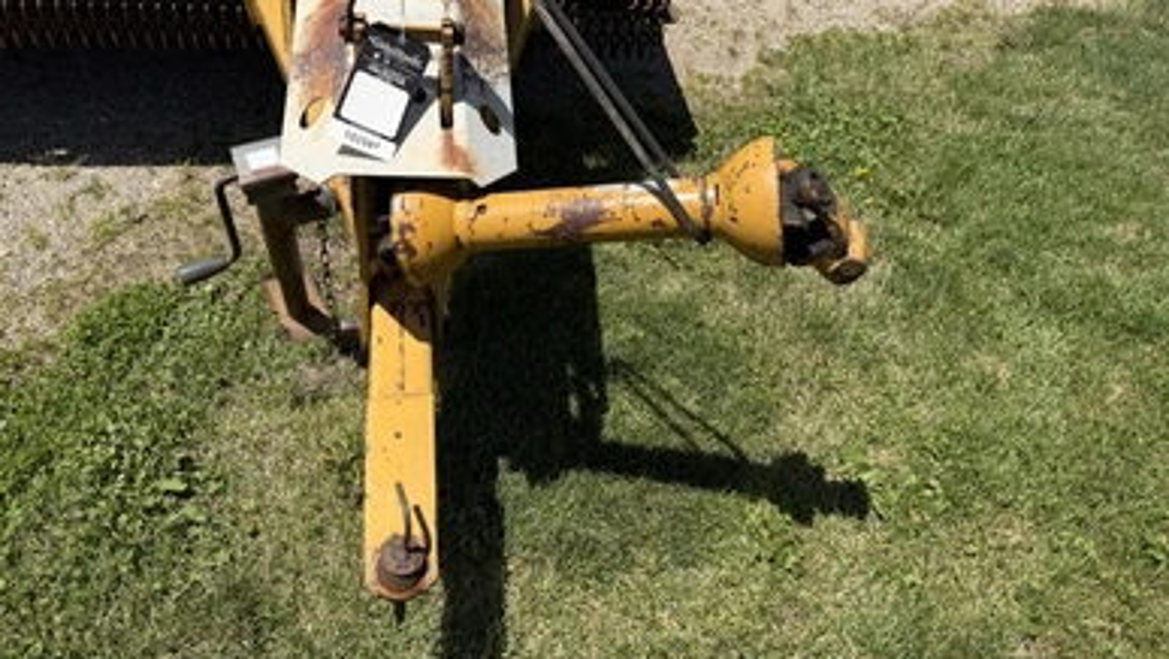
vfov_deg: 42.3
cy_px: 212
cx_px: 574
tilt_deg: -40.8
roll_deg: -5.9
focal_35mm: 27
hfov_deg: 69.8
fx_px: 837
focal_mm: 6.76
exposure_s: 1/4975
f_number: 1.78
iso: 80
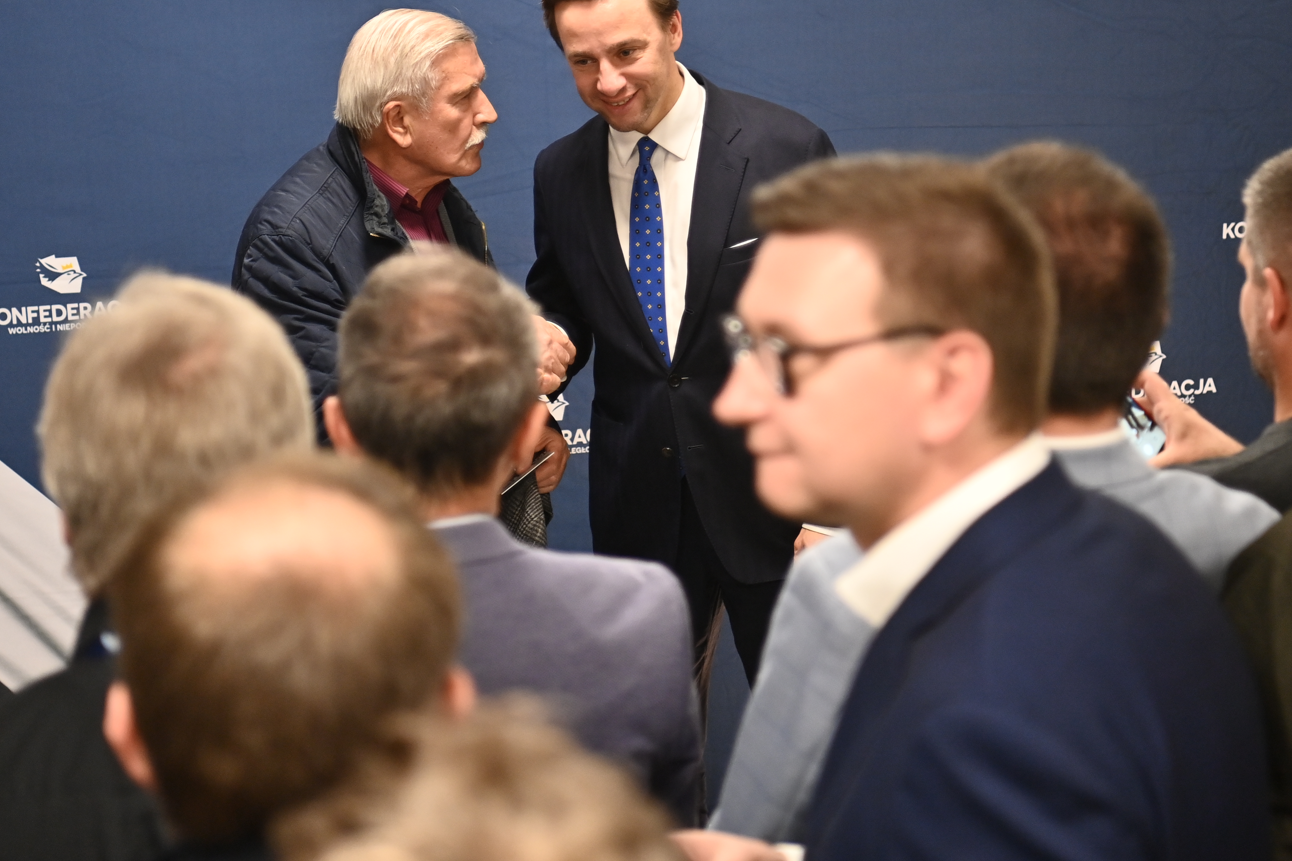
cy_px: 292
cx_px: 649
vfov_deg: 15.9
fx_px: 3086
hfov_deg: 23.6
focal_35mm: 86
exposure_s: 1/200
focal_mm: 60
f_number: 2.8
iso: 1600
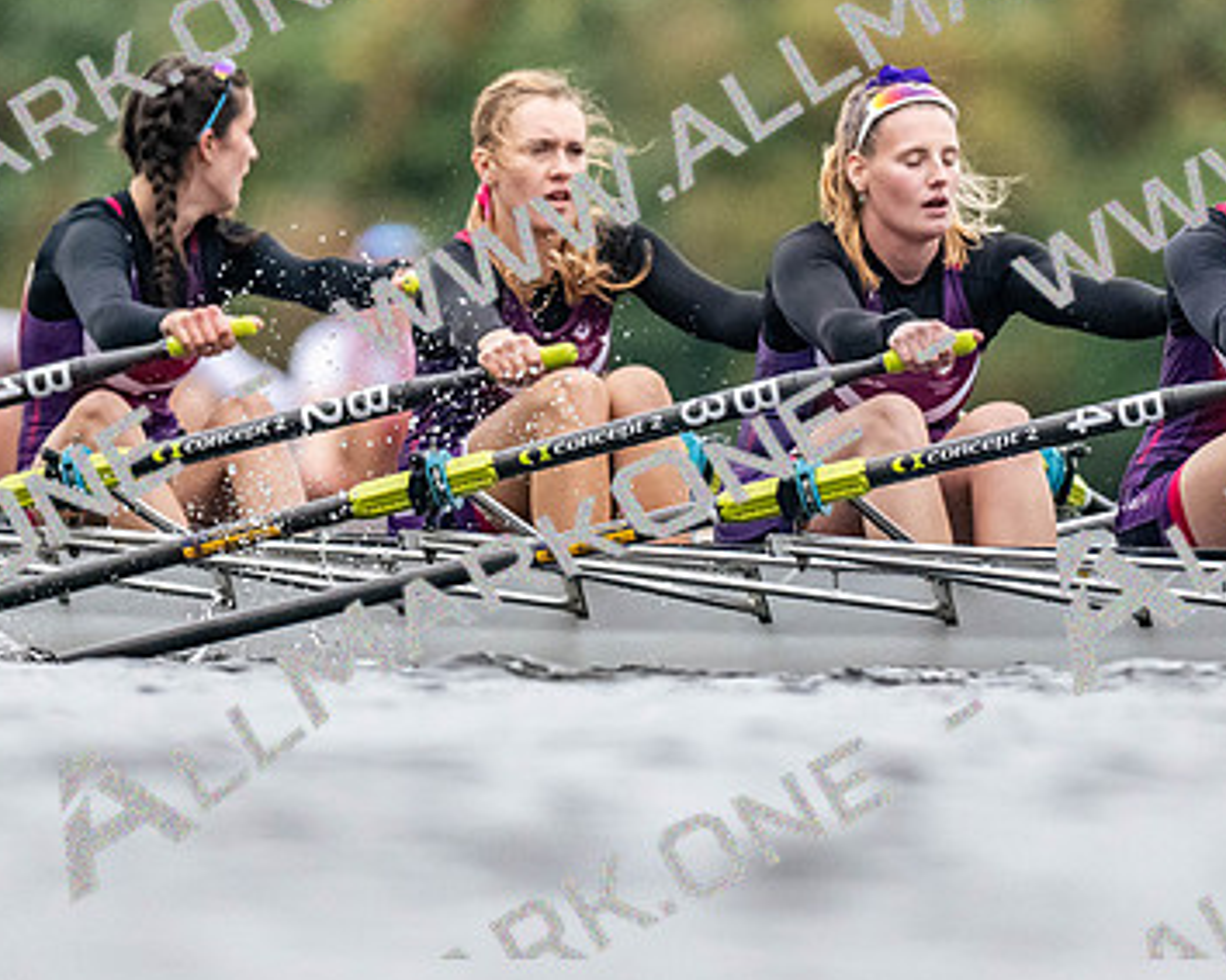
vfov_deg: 1.1
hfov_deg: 1.4
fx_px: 50168
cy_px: 367
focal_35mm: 1383
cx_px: 758
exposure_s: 1/2500
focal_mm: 600
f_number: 4
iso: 3600
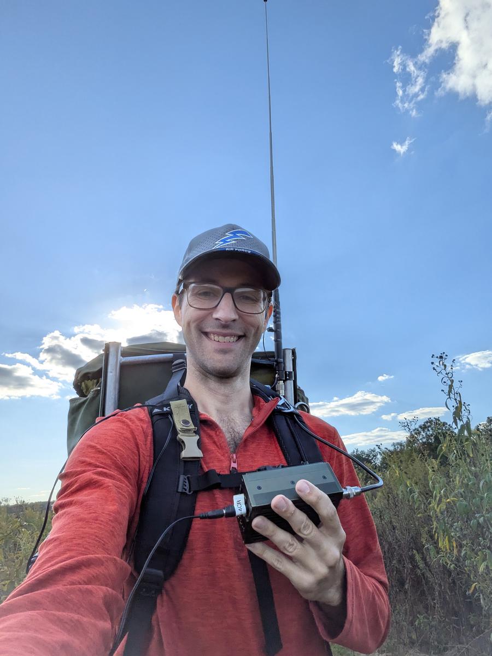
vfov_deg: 79.0
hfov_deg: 63.4
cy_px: 328
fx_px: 398
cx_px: 246
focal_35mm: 21
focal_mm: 2.74
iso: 43
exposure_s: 1/1739
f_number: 2.2
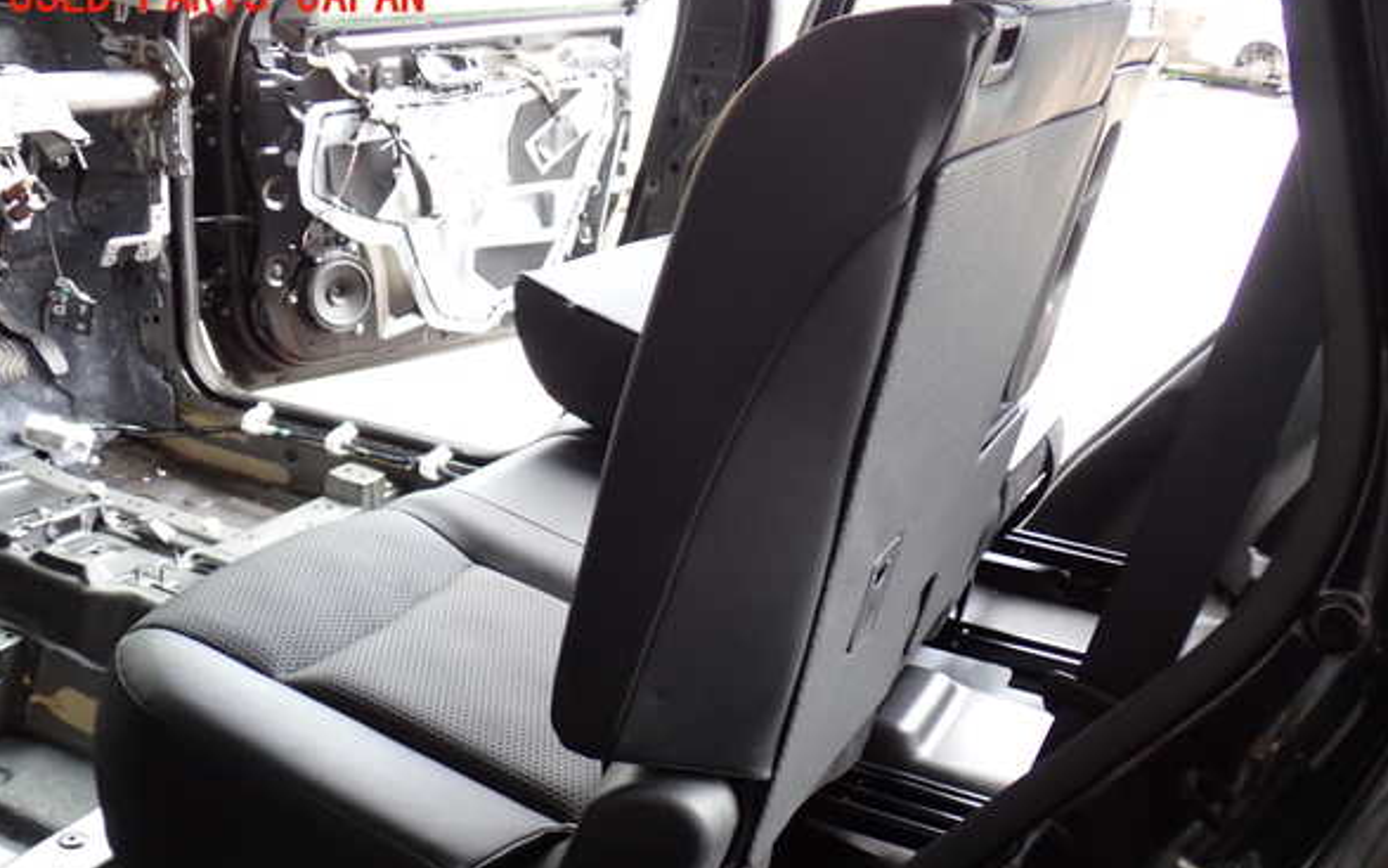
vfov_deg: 32.7
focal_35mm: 39
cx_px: 705
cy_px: 499
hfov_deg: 50.4
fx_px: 1475
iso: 200
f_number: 2.5
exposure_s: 1/50
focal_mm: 6.37
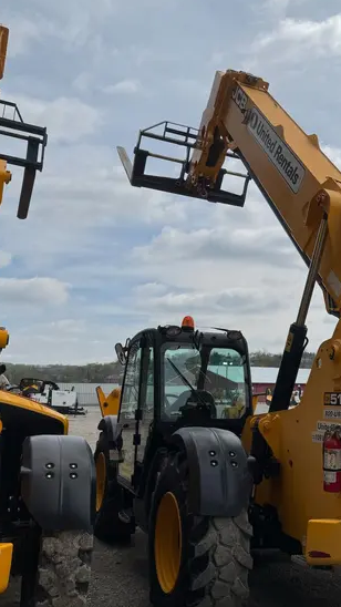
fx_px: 563
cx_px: 271
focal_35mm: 35
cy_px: 311
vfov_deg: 56.6
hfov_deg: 32.8
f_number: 1.78
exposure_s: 1/10417
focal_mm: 6.76
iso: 80
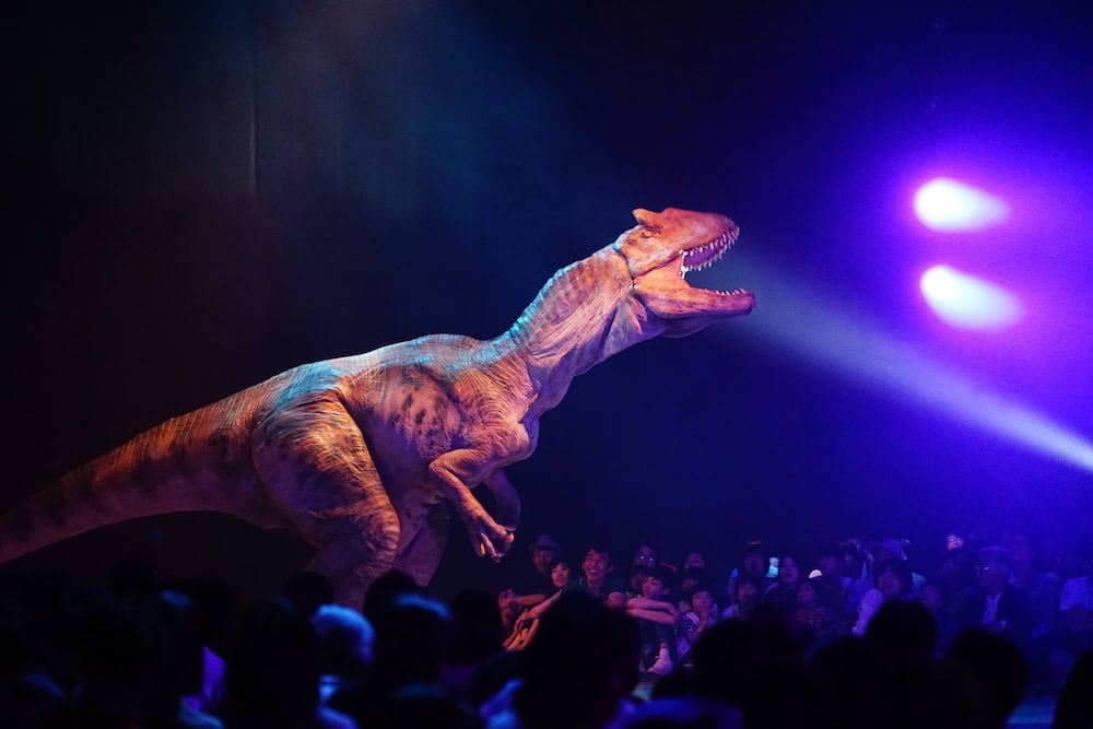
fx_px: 2581
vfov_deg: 16.1
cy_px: 364
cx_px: 546
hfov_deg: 23.9
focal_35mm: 85
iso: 5000
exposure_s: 1/100
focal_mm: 85
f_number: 1.4
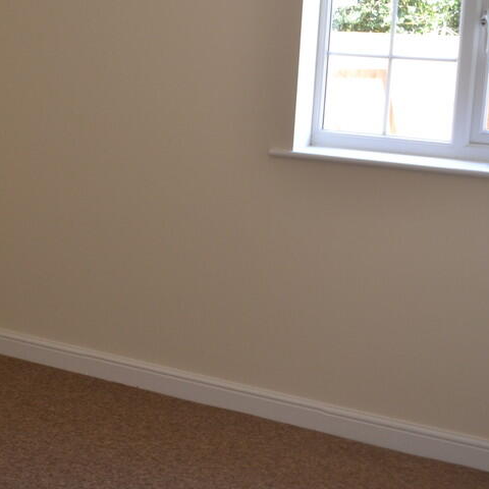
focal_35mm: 49
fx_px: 783
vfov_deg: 34.4
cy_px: 169
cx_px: 128
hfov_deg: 34.0
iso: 400
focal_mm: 18
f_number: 4
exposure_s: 1/100
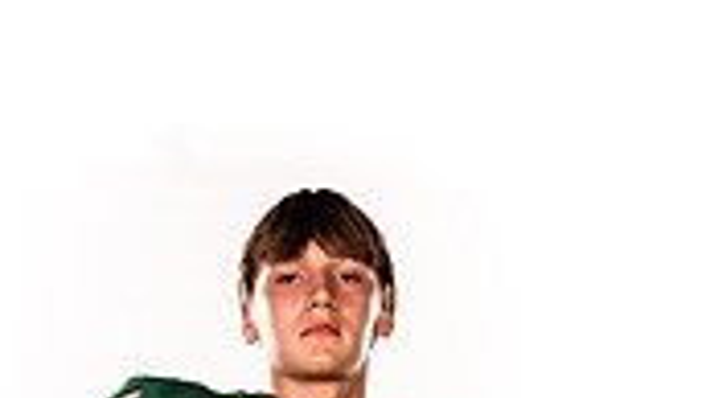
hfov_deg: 15.1
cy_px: 915
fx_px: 2671
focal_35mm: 142
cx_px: 242
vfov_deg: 8.0
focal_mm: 52
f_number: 8
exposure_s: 1/400
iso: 800
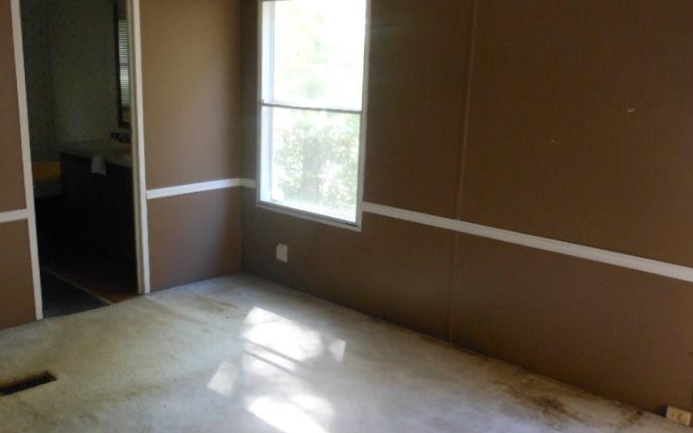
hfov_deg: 49.8
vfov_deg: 32.7
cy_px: 256
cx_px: 254
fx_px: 737
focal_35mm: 39
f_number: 3.7
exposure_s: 1/25
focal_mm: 5
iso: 400
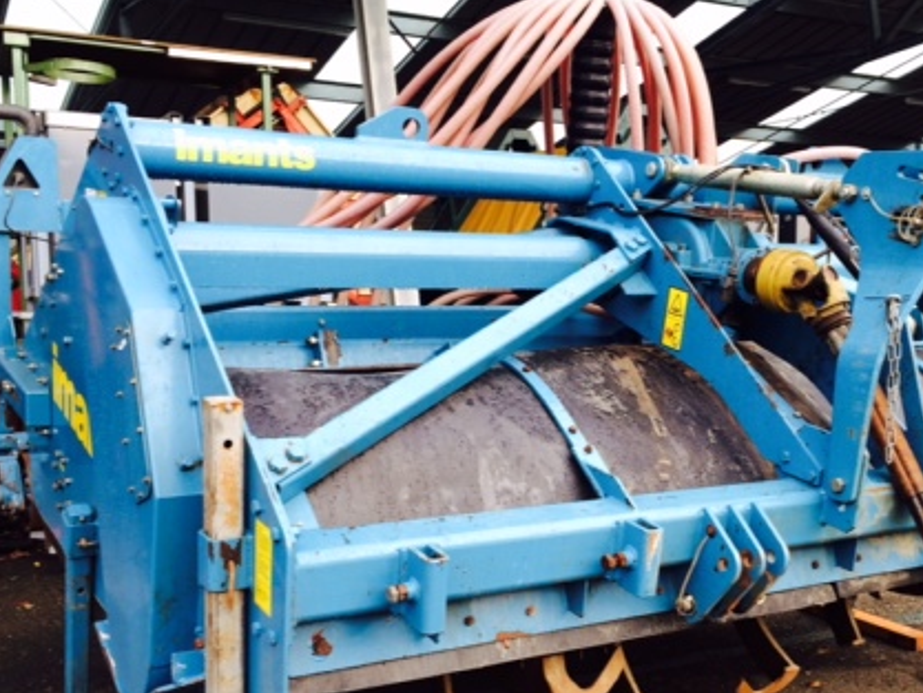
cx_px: 598
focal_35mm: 46
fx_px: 1227
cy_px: 487
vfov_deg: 31.2
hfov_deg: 40.8
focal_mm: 4.12
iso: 32
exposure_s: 1/127
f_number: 2.2
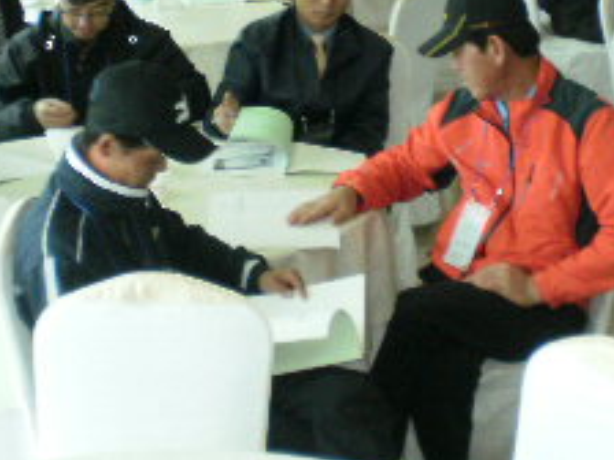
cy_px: -96
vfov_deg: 13.9
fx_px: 1827
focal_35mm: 103
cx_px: 466
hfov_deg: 18.9
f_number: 3.1
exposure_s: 1/30
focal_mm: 6.3
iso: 125
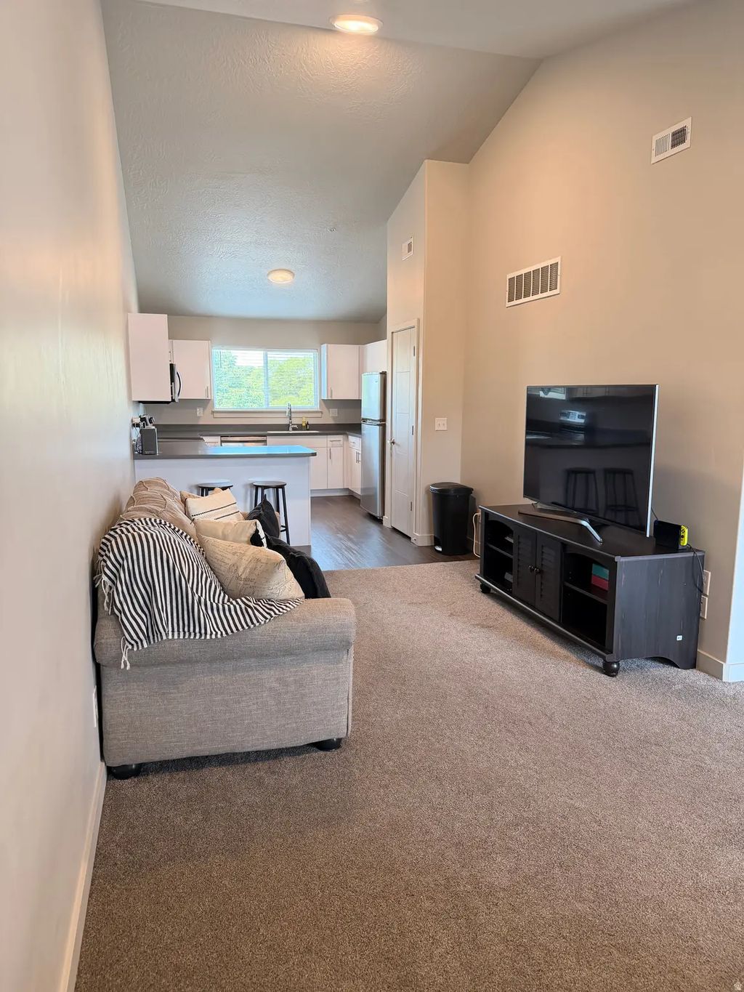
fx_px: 688
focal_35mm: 24
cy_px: 496
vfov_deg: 71.6
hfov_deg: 56.8
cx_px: 372
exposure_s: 1/120
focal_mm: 6.76
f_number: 1.78
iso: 200
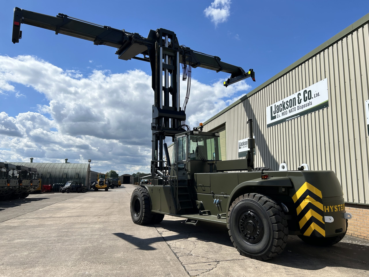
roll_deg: -0.9
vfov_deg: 53.1
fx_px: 277
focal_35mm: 26
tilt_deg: +8.5
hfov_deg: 67.3
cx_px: 184
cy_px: 138
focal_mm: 5.7
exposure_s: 1/6993
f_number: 1.5
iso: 50
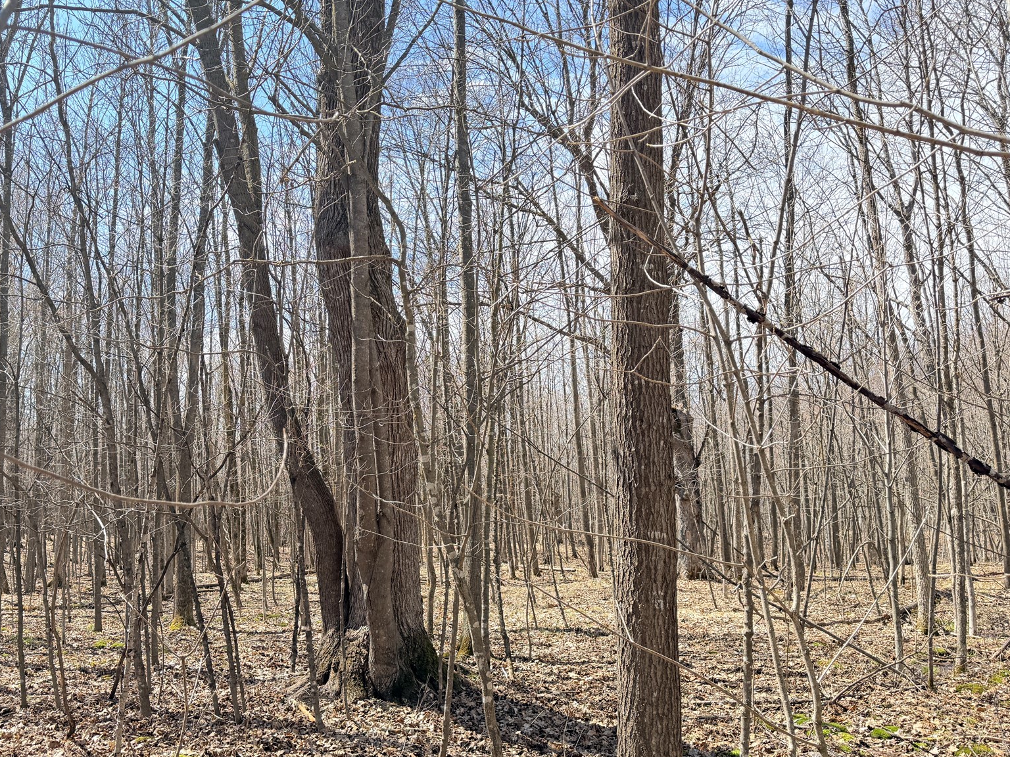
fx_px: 934
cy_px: 404
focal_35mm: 32
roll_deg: +1.0
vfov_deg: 44.1
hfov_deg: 56.6
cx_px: 433
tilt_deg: +6.4
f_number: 1.78
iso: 100
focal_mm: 6.76
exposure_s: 1/1292
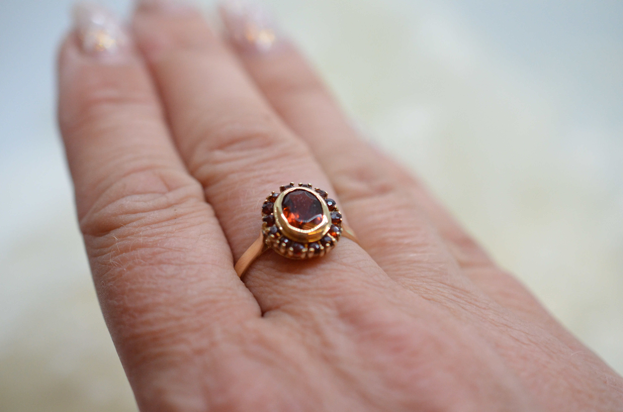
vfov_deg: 22.5
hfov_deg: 33.5
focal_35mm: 60
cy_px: 206
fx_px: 1036
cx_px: 312
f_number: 4
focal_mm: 40
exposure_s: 1/2000
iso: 2500
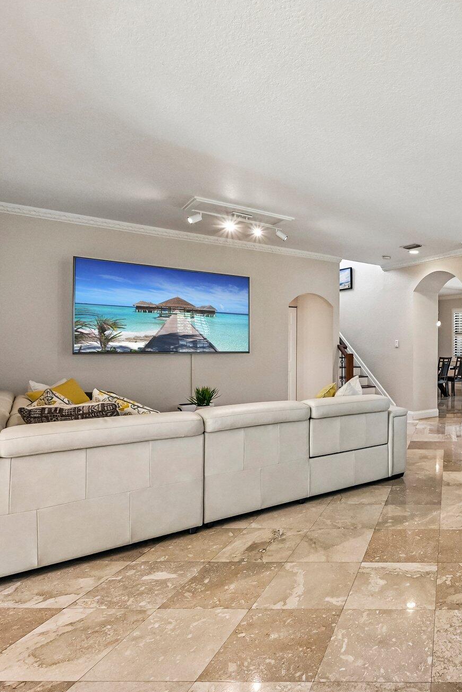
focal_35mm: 22
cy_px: 348
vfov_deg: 78.6
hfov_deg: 48.3
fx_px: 423
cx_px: 450
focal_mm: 14
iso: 3200
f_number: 8
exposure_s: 1/125
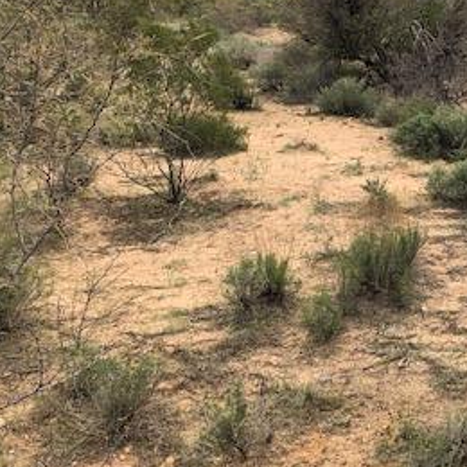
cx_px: 474
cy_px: 93
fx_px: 931
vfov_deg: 27.6
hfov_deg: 26.5
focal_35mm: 61
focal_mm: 3.99
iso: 20
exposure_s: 1/2088
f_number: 1.8
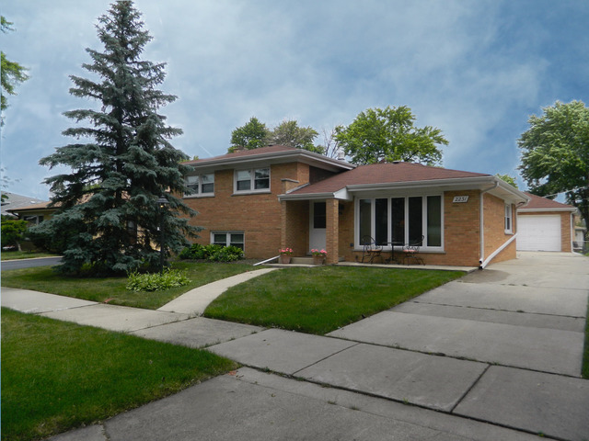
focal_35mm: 41
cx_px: 294
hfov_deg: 45.8
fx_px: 698
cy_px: 220
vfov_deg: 35.1
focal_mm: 7.3
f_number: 9.8
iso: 80
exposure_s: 1/250
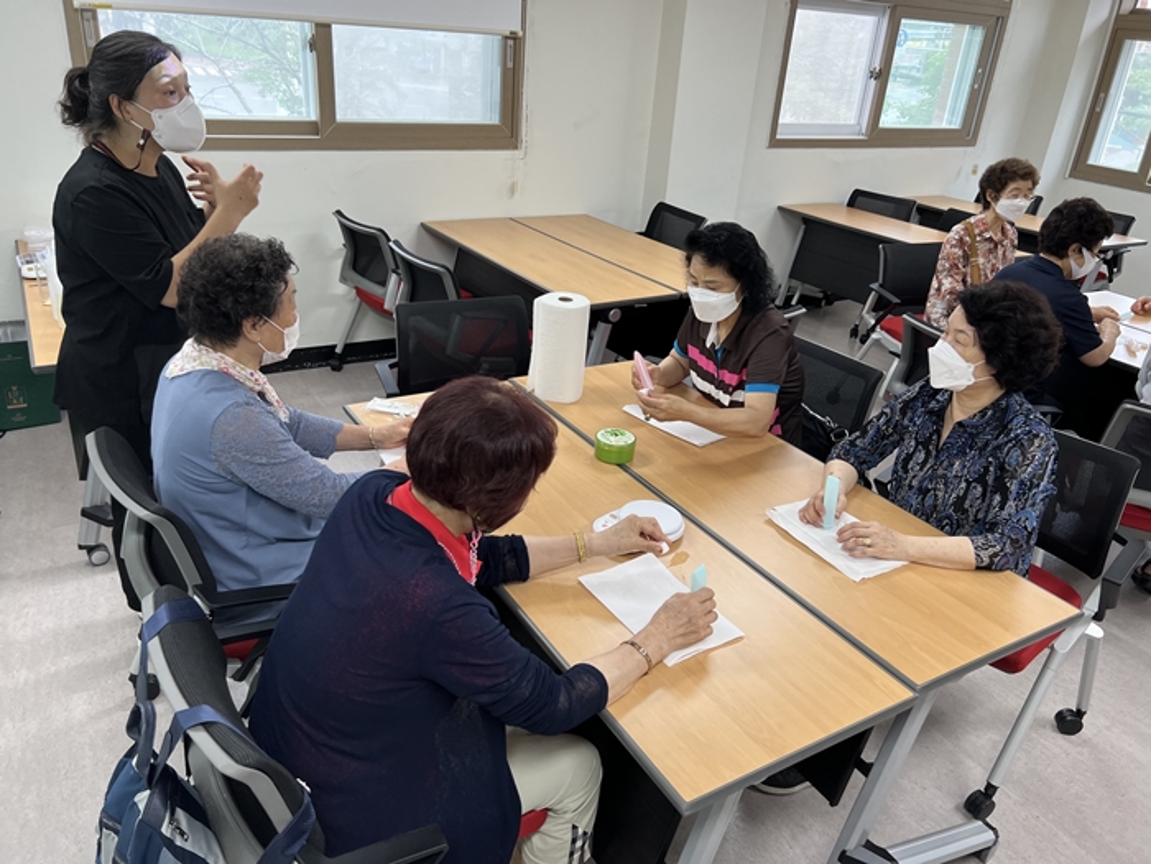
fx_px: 865
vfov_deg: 53.1
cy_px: 432
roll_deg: -4.9
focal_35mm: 26
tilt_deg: -25.9
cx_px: 576
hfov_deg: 67.3
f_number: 1.5
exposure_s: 1/120
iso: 100
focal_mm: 5.7
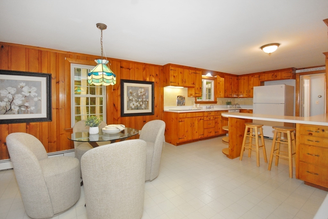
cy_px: 110
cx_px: 164
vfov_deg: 77.5
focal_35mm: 15
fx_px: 137
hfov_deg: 100.3
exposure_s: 1/50
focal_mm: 10
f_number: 5
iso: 800
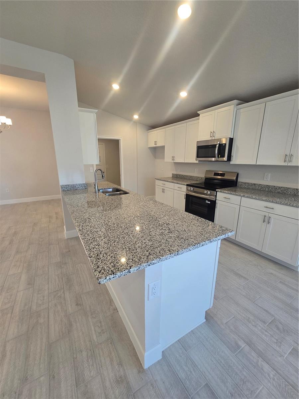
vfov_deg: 106.2
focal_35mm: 13
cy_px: 200
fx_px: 150
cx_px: 150
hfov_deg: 89.9
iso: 80
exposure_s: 1/60
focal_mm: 2.2
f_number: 2.2
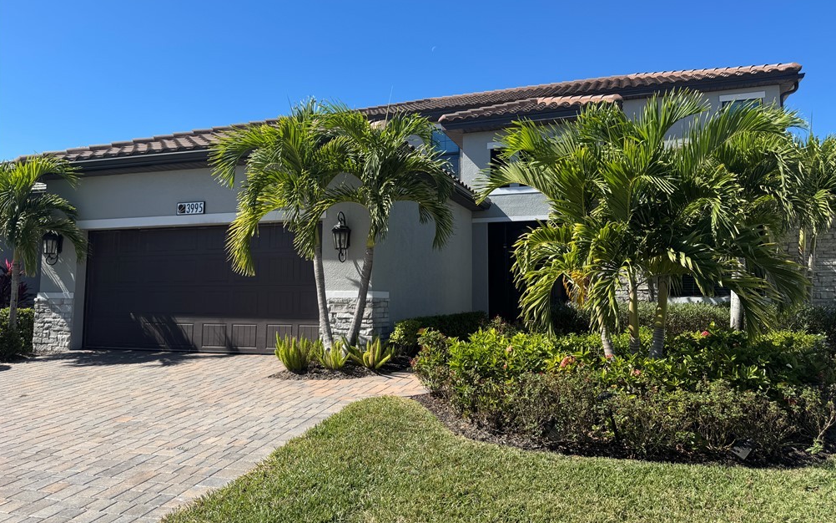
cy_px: 243
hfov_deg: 70.4
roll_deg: -0.5
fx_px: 592
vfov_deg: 47.6
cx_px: 422
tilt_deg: +5.3
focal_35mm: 26
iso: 80
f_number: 1.78
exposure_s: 1/3096
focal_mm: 6.76
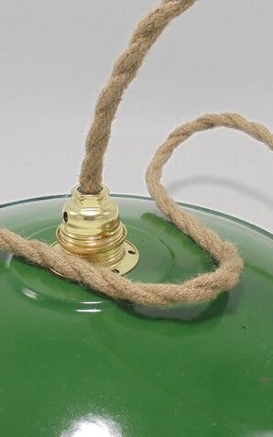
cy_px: 251
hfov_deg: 22.4
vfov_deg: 35.0
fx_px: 691
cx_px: 141
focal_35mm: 58
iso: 100
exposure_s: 1/60
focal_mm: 5.3
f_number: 3.7
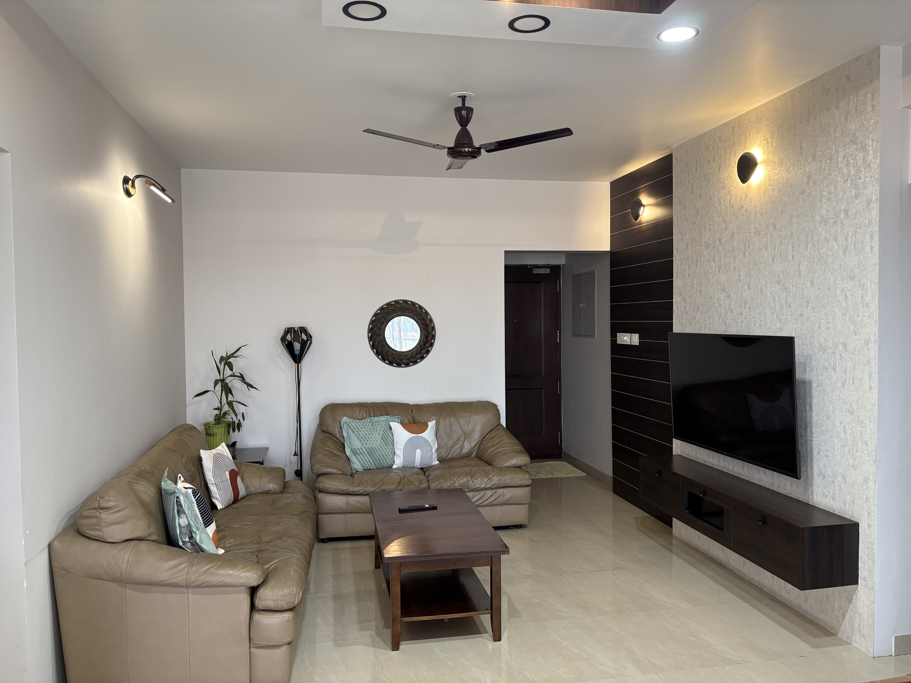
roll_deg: +0.9
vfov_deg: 53.1
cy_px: 342
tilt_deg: -2.8
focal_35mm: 26
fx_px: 684
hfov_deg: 67.3
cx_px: 456
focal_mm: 5.96
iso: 125
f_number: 1.6
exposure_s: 1/50
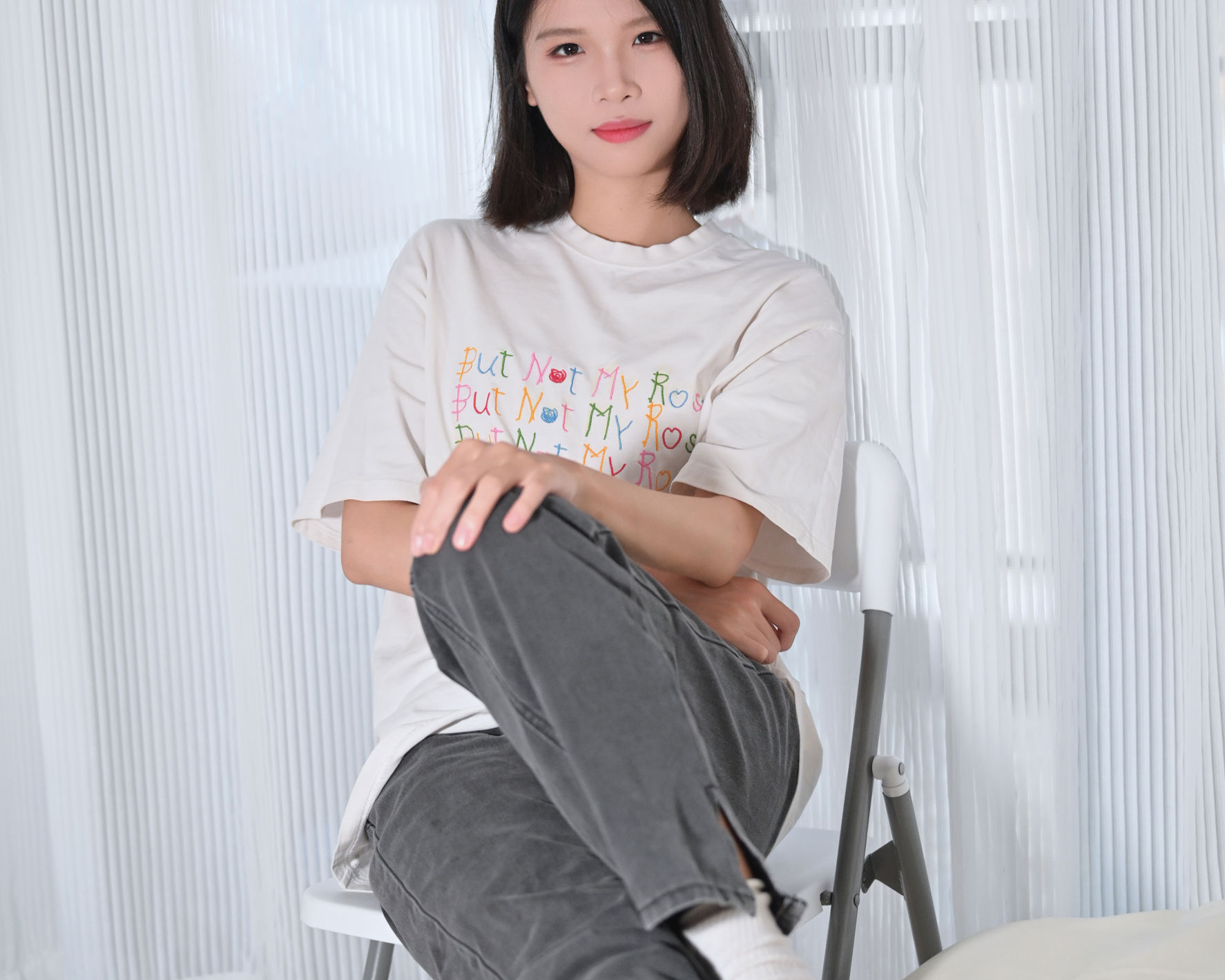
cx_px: 610
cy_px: 405
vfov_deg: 21.8
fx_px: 2538
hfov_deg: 27.1
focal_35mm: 70
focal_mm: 49
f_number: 2.2
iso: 1600
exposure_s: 1/100
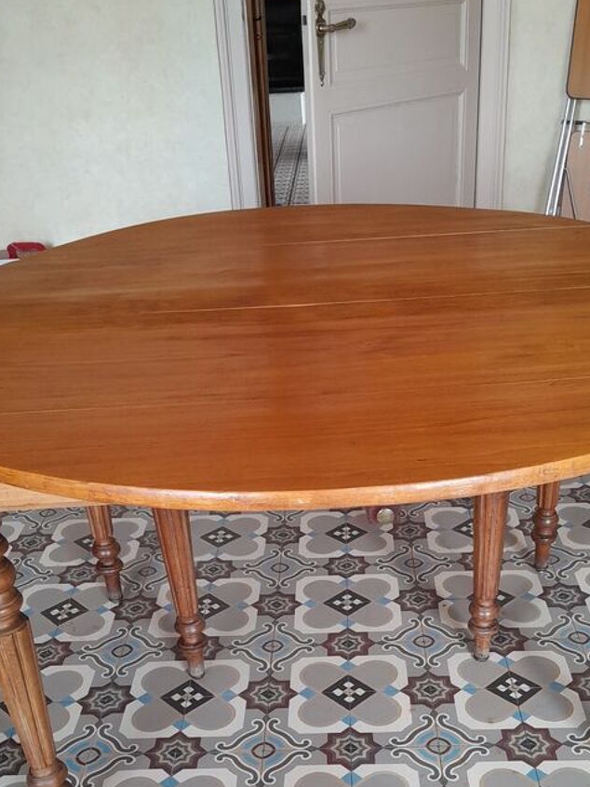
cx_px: 325
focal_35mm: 41
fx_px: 932
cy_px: 583
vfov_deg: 44.4
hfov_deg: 35.1
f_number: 1.8
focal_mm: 3.98
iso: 200
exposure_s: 1/50
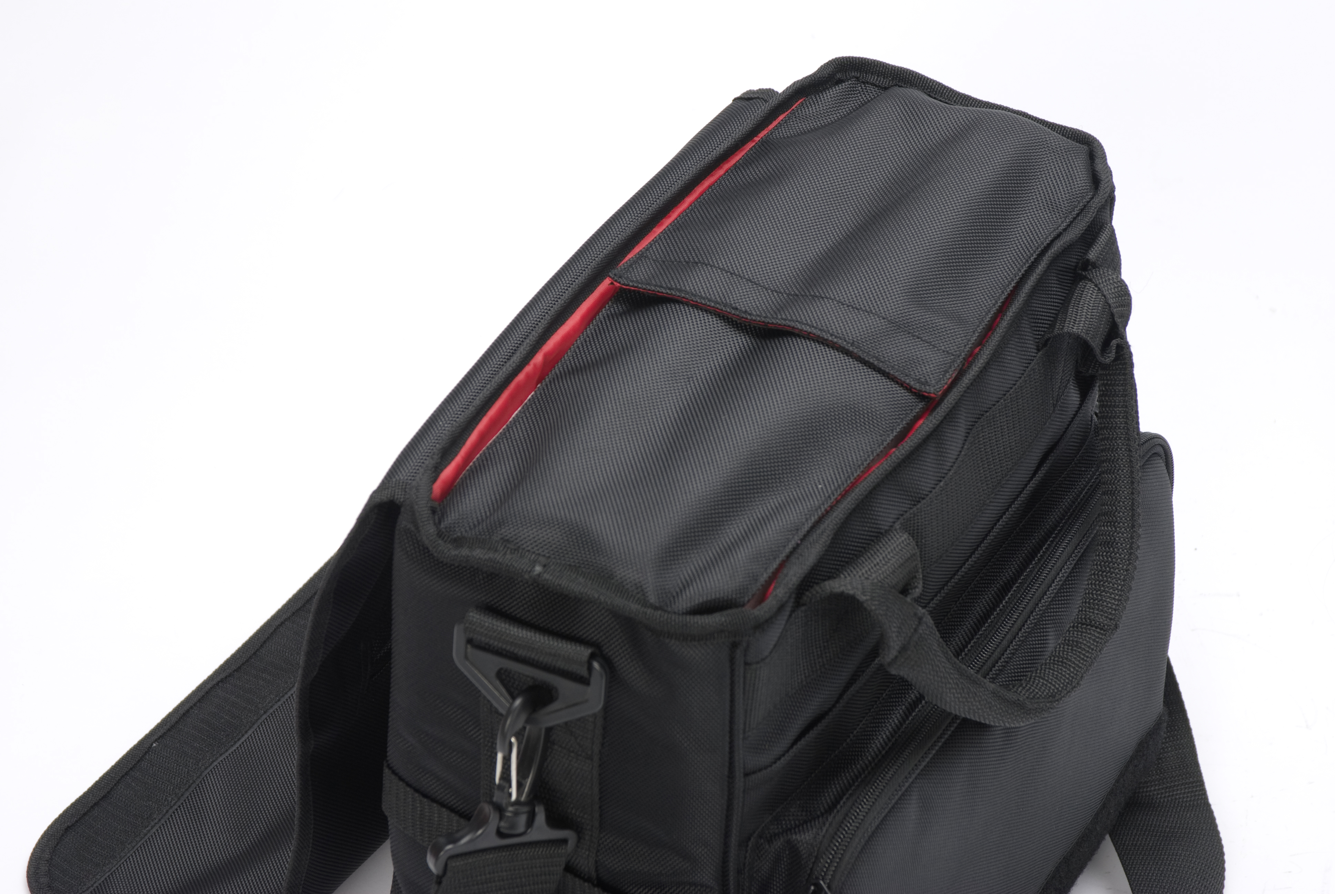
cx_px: 668
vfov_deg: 12.7
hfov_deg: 18.9
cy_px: 447
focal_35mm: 108
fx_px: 4010
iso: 100
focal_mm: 72
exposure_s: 1/40
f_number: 10
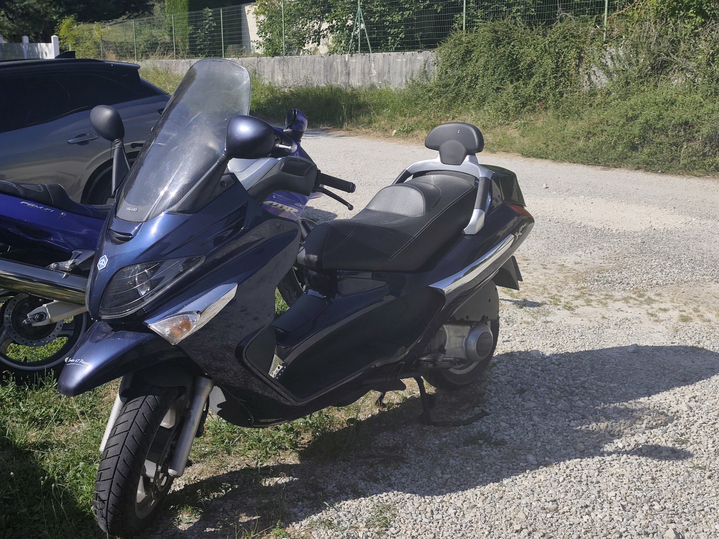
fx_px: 852
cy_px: 270
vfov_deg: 35.1
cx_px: 360
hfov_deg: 45.8
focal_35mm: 41
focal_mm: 6.19
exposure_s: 1/1282
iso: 50
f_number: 1.65
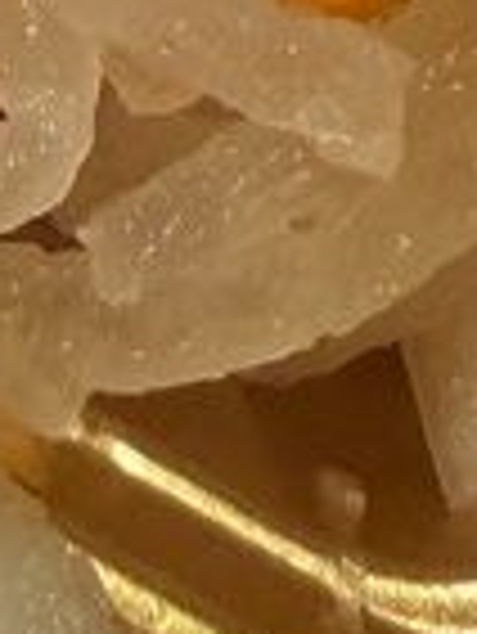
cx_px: 198
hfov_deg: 8.7
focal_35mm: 170
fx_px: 3119
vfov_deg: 10.3
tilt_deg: -62.8
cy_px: -791
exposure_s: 1/99
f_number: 2.2
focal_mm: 2.22
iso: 160
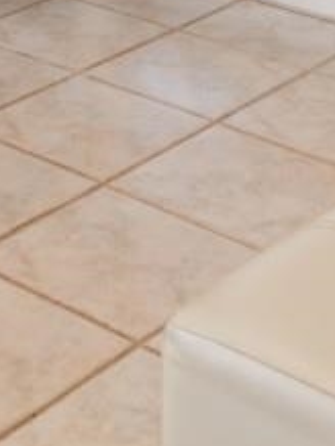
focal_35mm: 107
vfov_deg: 14.3
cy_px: -530
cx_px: 4
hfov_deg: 13.7
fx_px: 1378
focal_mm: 10
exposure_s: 1/20
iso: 100
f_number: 4.5
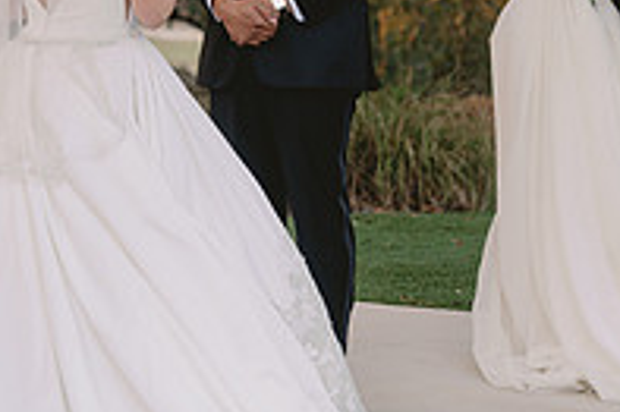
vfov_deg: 5.7
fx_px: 4130
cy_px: -6
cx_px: 165
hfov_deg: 8.6
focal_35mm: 240
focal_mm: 105
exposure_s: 1/400
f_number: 2.8
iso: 500
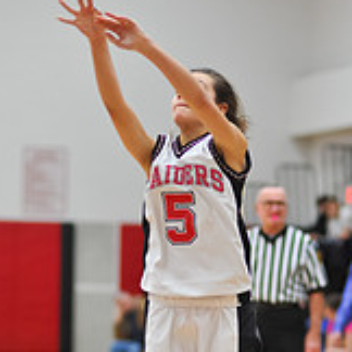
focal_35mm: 200
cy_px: 232
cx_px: 210
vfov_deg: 8.7
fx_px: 2301
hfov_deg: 8.7
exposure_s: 1/500
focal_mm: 85
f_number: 2
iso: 1400
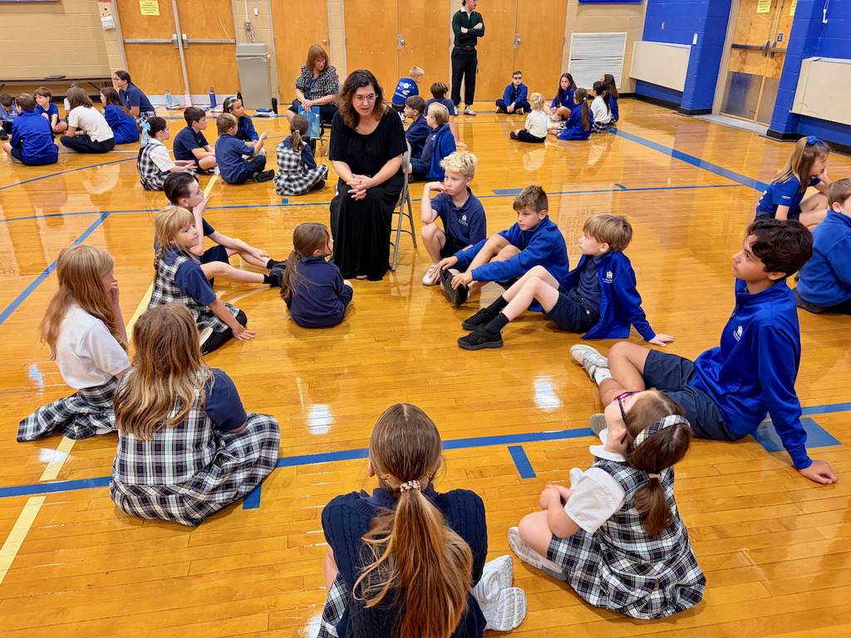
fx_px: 639
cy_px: 319
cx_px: 426
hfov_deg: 67.3
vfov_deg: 53.1
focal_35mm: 26
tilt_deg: -23.9
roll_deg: +1.4
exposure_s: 1/60
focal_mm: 5.96
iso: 160
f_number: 1.6
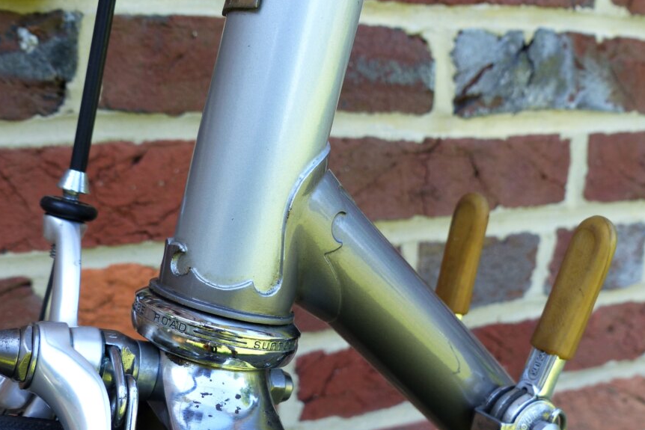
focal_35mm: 42
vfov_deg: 31.7
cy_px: 285
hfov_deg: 46.4
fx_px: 753
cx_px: 307
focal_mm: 6
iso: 100
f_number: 2.8
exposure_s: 1/125
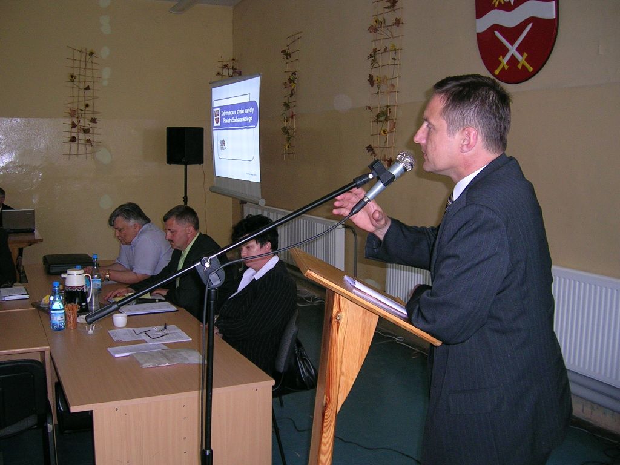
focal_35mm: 35
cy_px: 232
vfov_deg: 40.7
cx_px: 310
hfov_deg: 52.6
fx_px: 627
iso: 107
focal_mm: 5.4
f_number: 2.8
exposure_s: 1/60.1
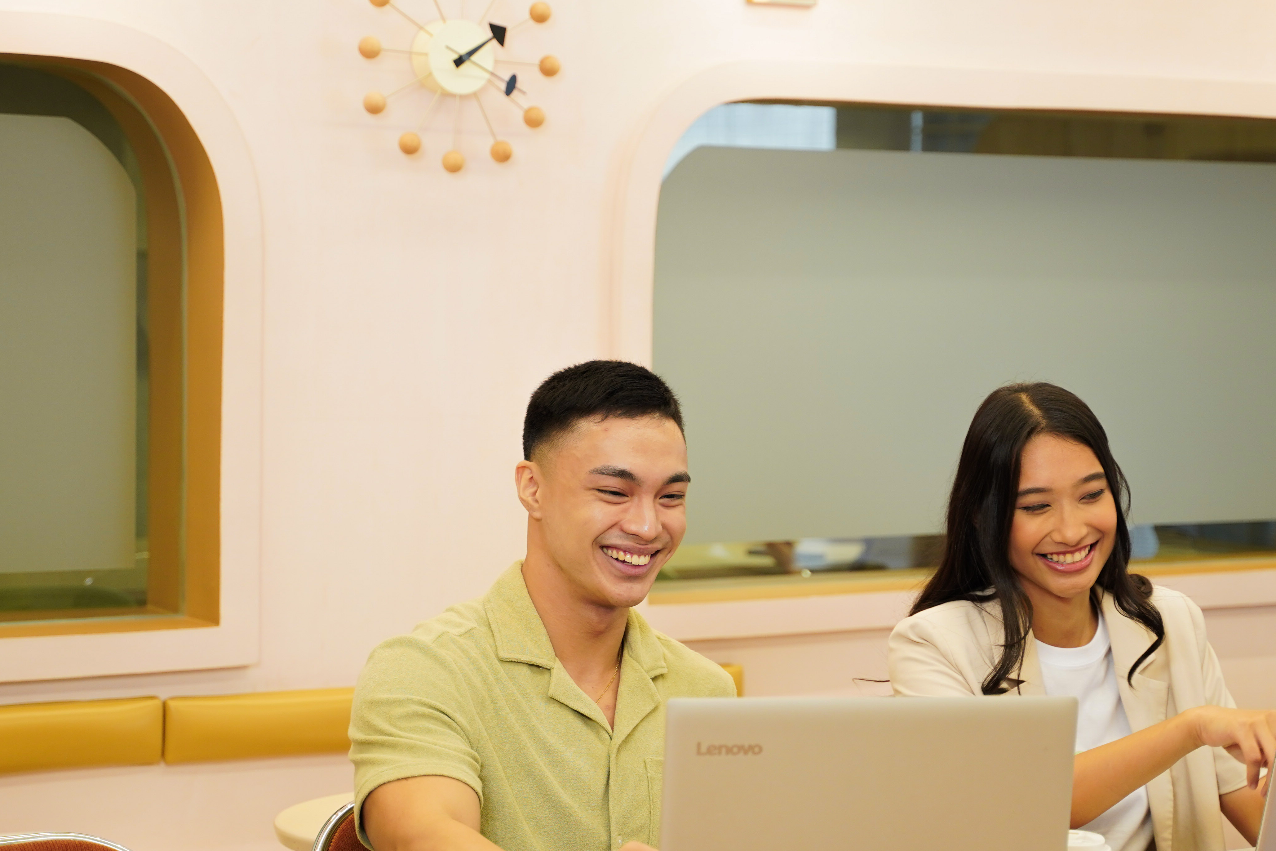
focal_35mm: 86
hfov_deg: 23.6
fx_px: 3048
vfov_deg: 15.9
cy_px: 528
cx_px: 748
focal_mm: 59
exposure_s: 1/200
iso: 800
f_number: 2.8
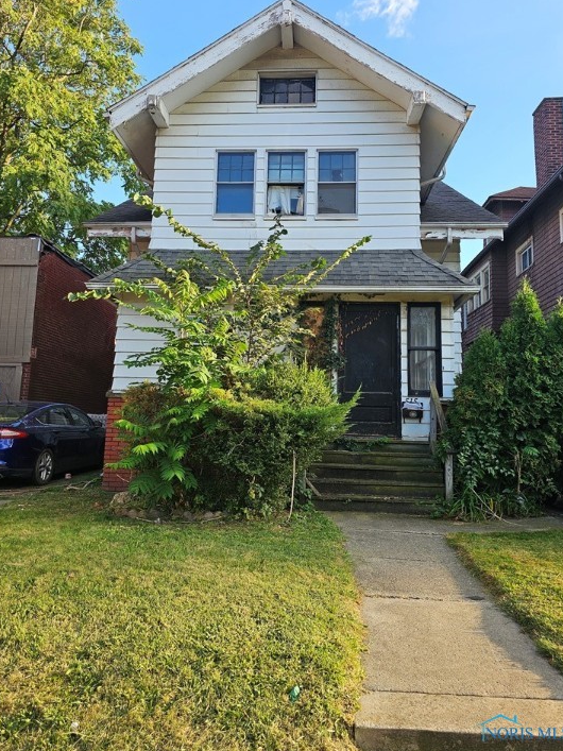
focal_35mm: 25
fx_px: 542
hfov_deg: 54.9
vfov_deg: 69.3
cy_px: 352
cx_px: 277
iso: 10
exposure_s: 1/147
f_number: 1.7
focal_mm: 6.3
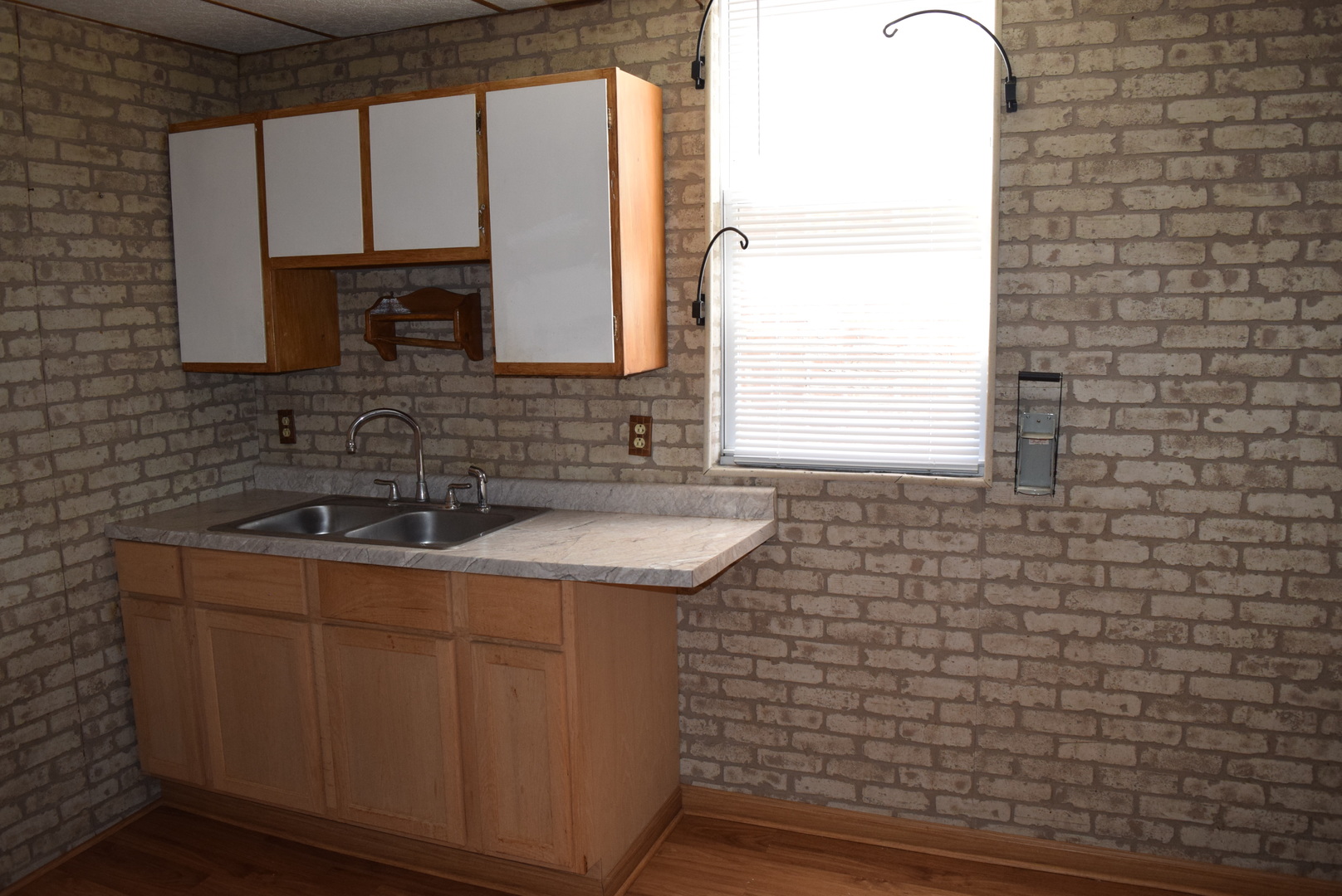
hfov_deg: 67.3
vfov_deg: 48.0
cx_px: 671
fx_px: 1007
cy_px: 448
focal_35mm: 27
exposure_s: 1/125
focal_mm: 18
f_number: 5.6
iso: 800
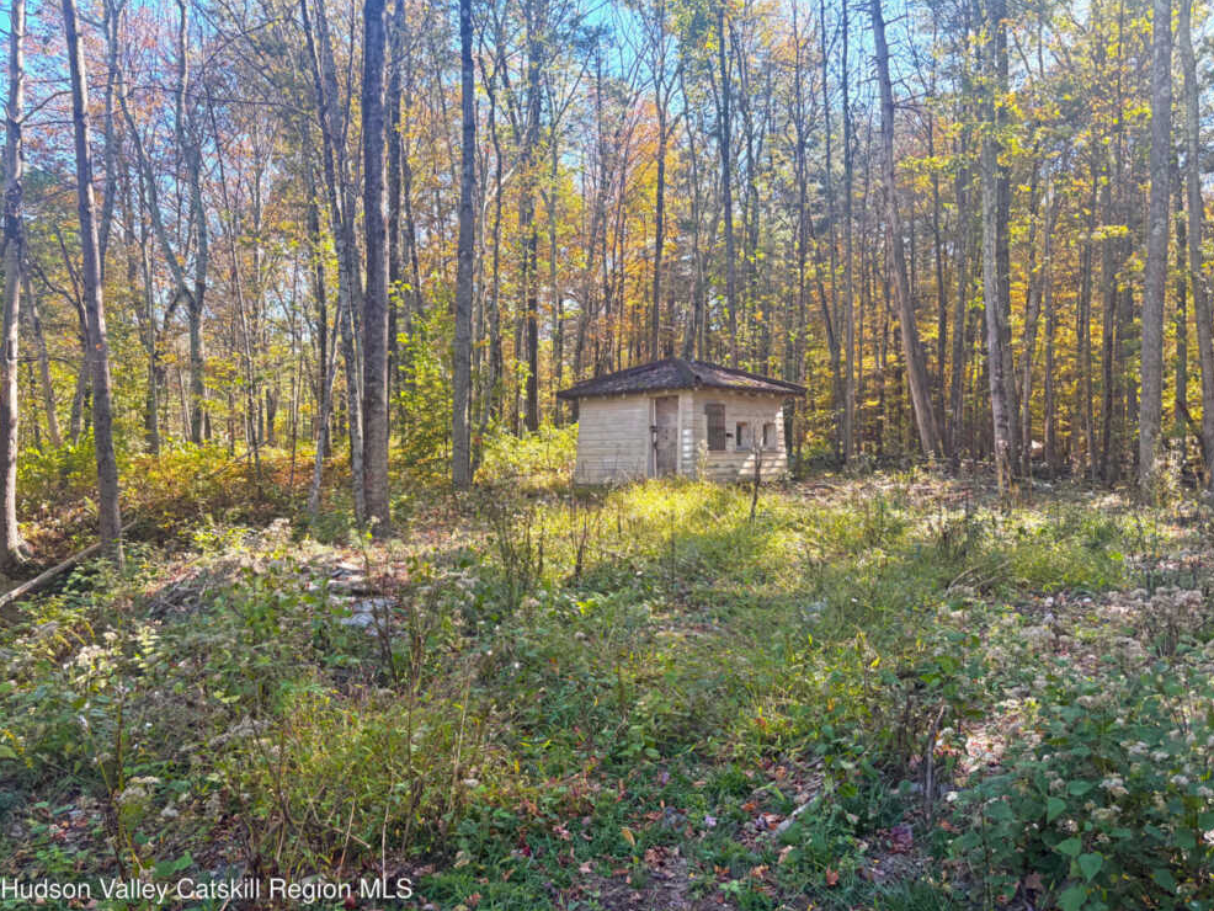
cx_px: 628
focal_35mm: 27
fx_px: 947
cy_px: 459
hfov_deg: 65.3
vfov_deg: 51.4
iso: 64
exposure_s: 1/407
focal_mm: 5.96
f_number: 1.6
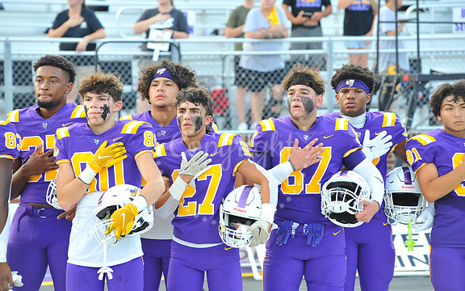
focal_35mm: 205
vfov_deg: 6.4
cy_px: 149
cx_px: 232
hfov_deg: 10.2
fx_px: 2598
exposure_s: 1/100
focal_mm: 200
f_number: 6.3
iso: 640
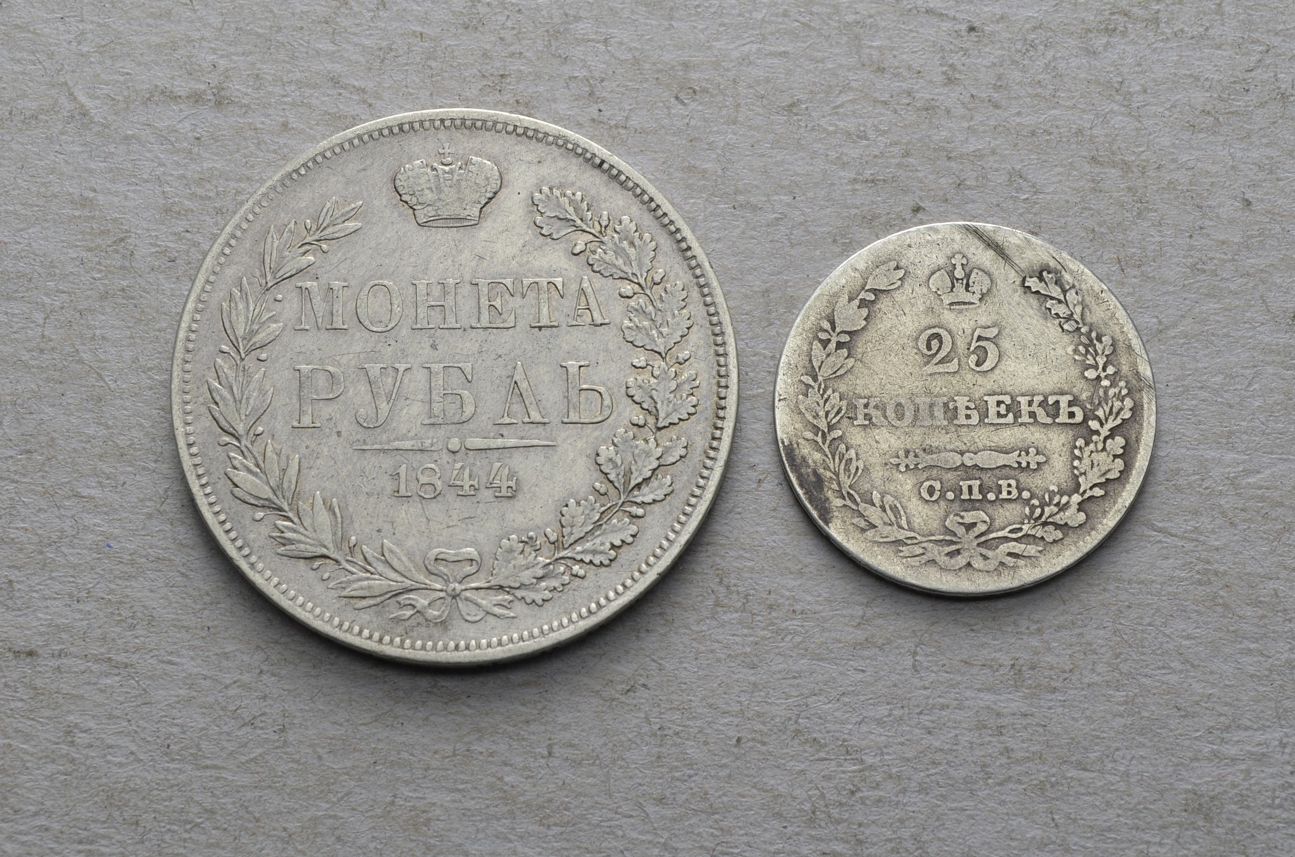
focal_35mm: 82
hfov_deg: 24.7
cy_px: 428
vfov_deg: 16.5
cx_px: 648
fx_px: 2962
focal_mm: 55
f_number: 14
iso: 400
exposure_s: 1/250
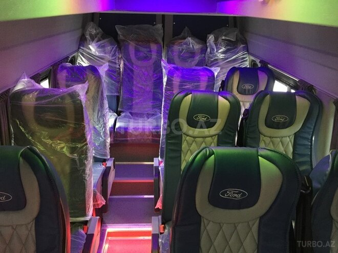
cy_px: 126
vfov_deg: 48.2
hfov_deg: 61.7
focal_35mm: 29
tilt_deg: -21.4
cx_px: 169
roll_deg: -1.5
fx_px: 283
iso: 200
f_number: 2.2
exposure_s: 1/8
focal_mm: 4.15
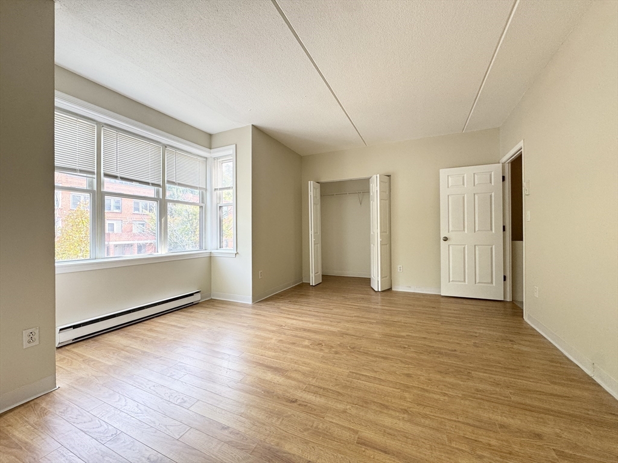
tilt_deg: +0.0
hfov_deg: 102.1
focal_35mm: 14
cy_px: 232
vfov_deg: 85.7
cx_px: 309
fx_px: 250
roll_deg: -0.4
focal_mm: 2.22
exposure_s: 1/99
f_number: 2.2
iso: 125
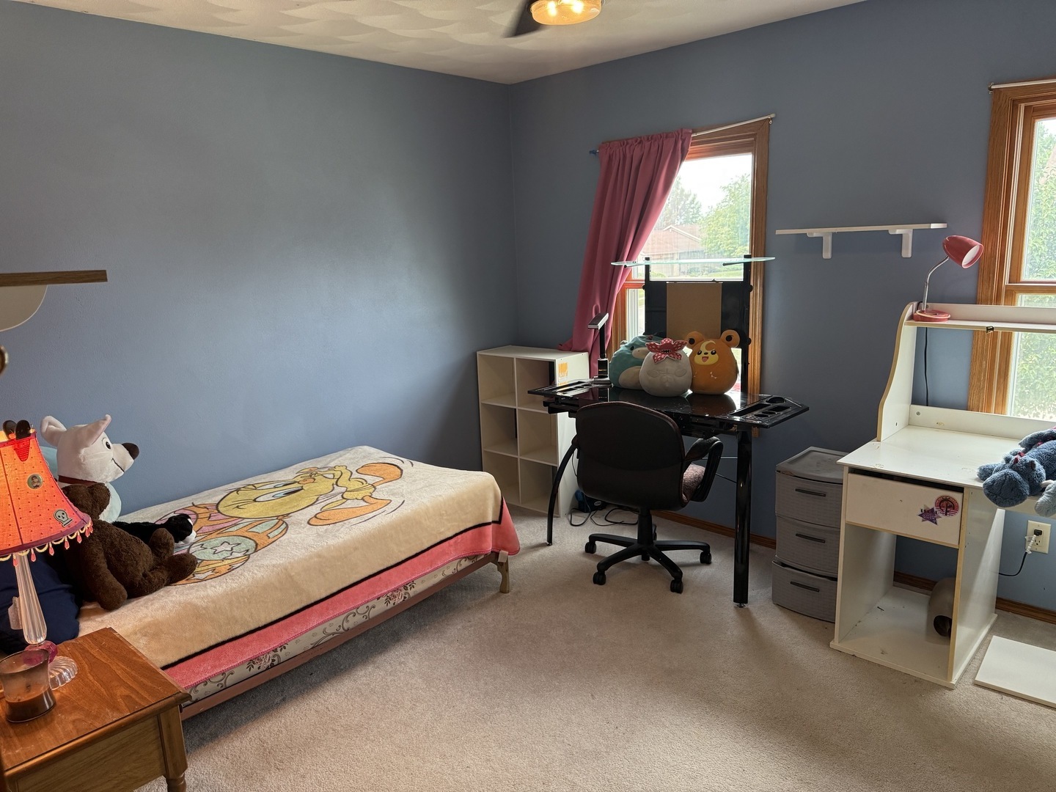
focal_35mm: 24
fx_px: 732
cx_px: 528
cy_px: 396
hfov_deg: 71.6
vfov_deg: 56.8
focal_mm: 6.76
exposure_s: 1/120
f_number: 1.78
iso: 320
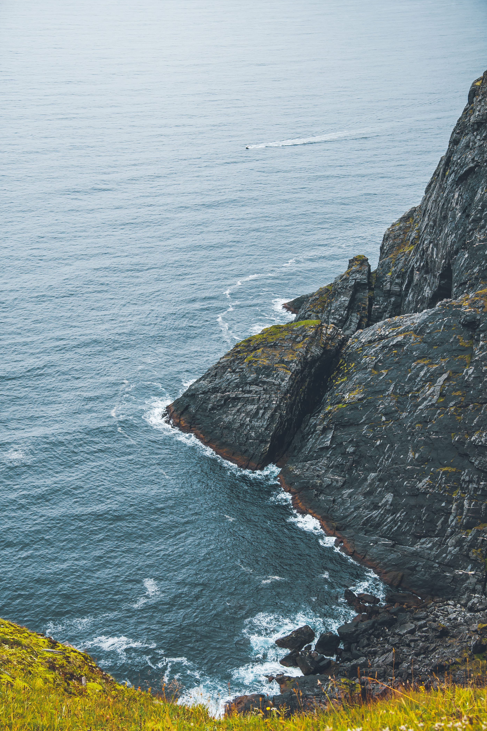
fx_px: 1177
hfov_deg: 23.4
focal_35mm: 58
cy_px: 370
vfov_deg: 34.5
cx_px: 245
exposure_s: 1/320
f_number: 8
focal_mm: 38
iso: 400
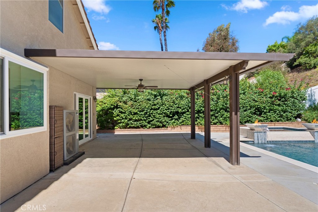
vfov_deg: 73.8
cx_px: 159
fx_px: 141
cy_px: 106
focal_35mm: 16
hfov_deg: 96.7
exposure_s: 1/100
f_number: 9
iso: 250
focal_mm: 16
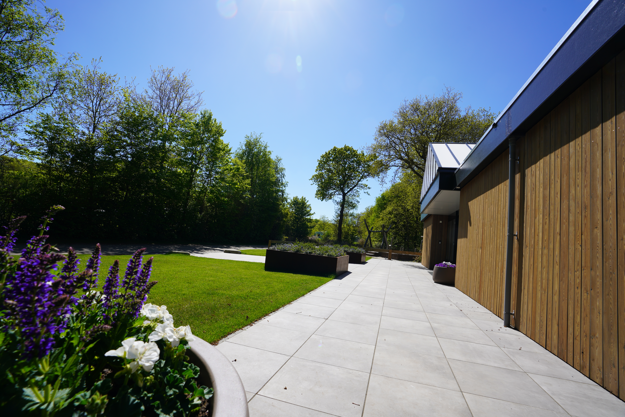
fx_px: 278
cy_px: 208
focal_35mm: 16
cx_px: 312
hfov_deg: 96.7
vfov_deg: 73.8
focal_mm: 16
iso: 100
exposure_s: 1/160
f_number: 10
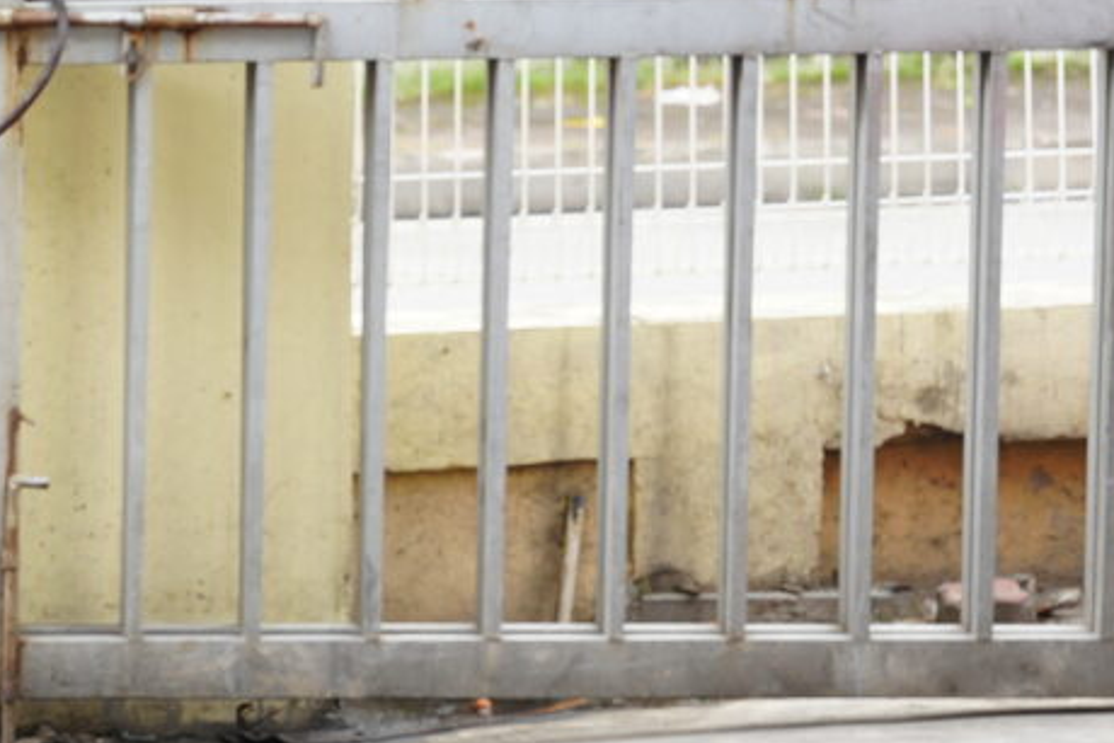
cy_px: 490
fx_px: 6445
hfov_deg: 9.1
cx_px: -1305
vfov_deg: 6.6
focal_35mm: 208
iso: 100
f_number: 5
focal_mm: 37.4
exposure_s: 1/100
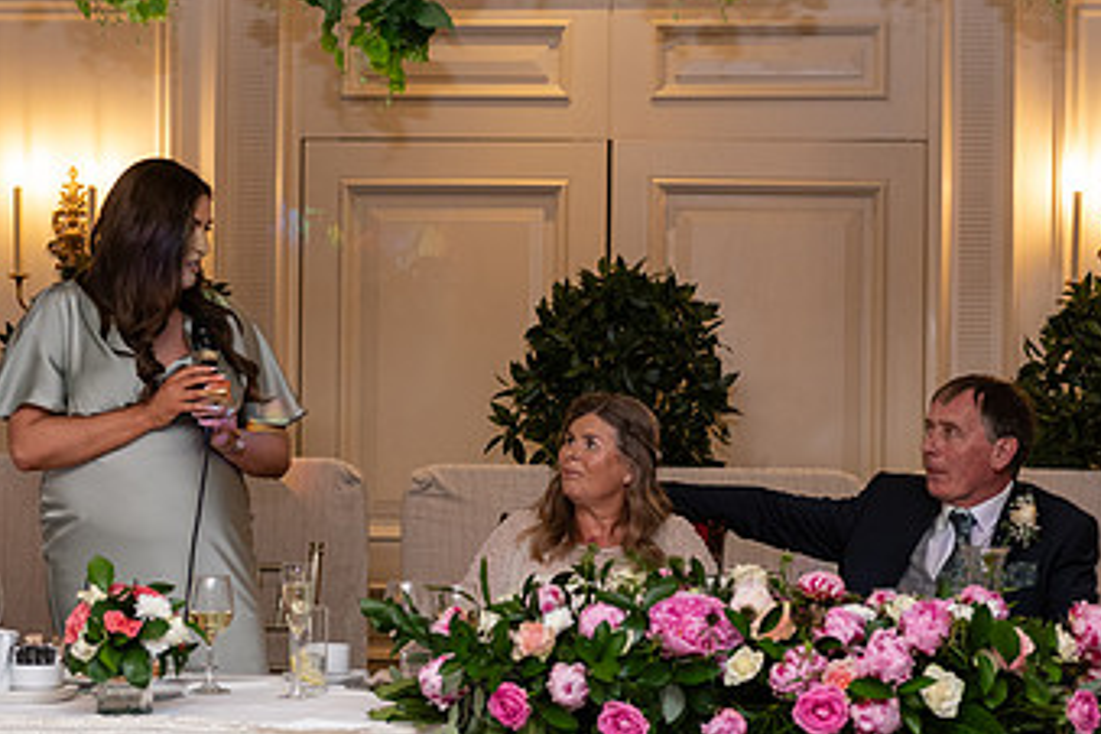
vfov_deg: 15.4
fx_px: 2722
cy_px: 365
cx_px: 601
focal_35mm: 89
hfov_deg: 22.9
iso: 640
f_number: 3.5
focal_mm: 52
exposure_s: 1/160
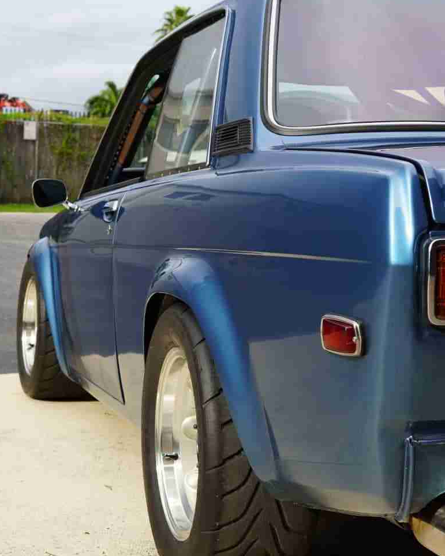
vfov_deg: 26.8
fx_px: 1169
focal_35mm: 71
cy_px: 288
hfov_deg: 21.6
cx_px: 225
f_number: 6.3
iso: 100
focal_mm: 30
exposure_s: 1/100
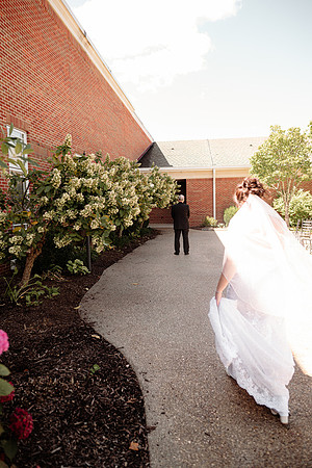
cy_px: 234
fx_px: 312
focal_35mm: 24
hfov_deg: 53.1
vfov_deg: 73.7
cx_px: 156
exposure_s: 1/400
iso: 160
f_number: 2.8
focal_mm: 24
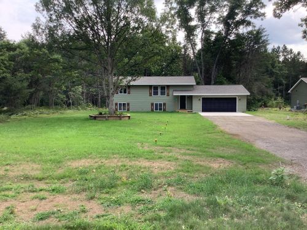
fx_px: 275
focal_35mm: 31
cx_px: 154
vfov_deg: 45.4
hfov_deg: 58.4
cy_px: 115
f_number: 2.4
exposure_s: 1/312
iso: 25
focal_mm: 3.3
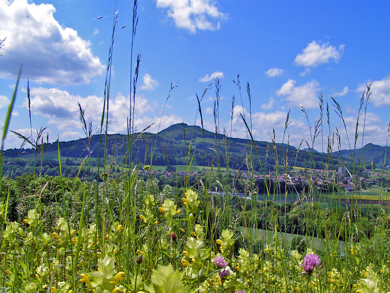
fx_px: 462
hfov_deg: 45.8
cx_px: 198
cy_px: 153
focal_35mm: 41
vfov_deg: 35.1
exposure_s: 1/640
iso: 50
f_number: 5.6
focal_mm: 5.8
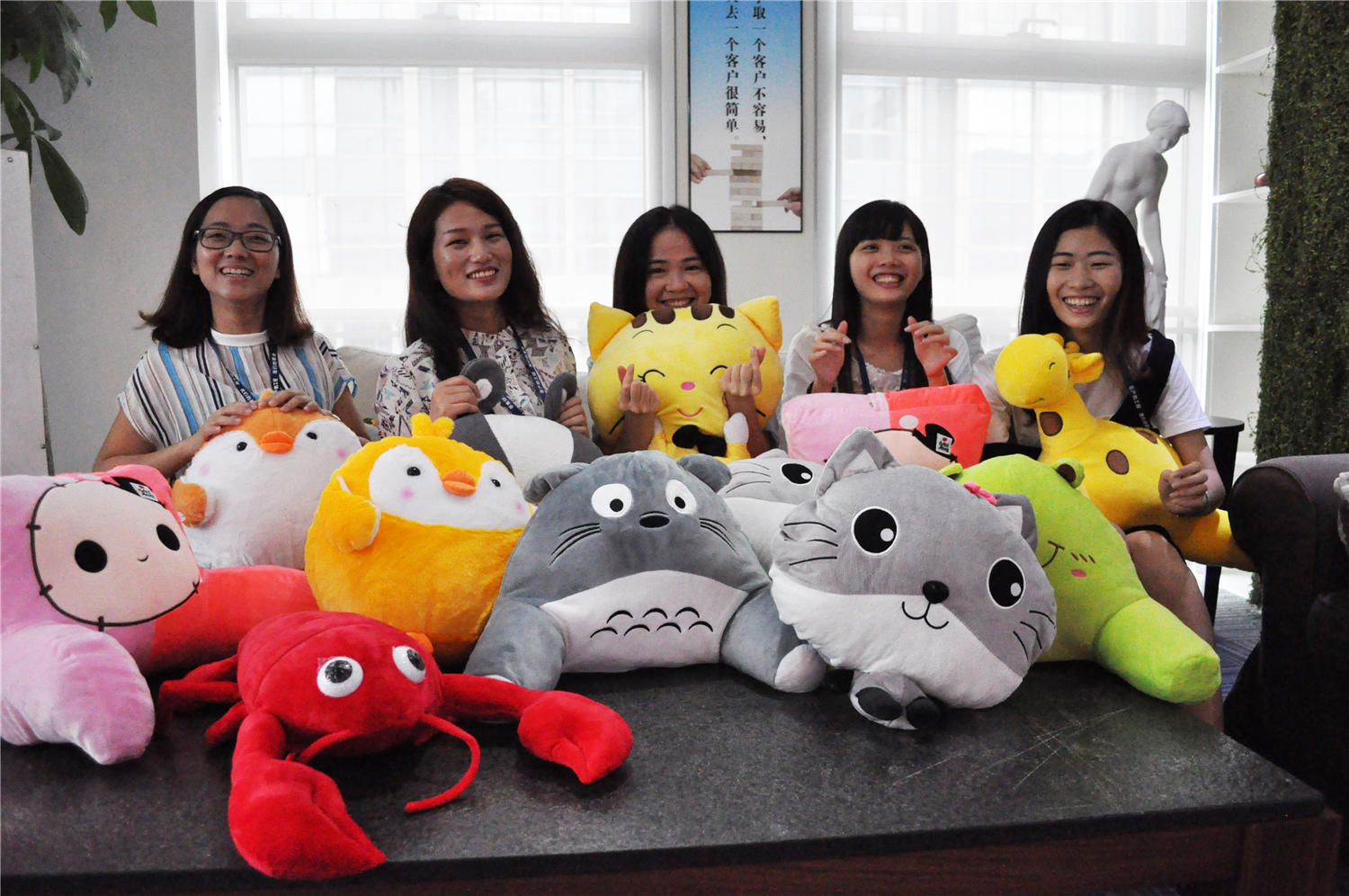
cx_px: 674
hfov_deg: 67.4
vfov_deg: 47.8
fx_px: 1010
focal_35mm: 27
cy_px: 448
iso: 3200
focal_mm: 18
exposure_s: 1/200
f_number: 3.5
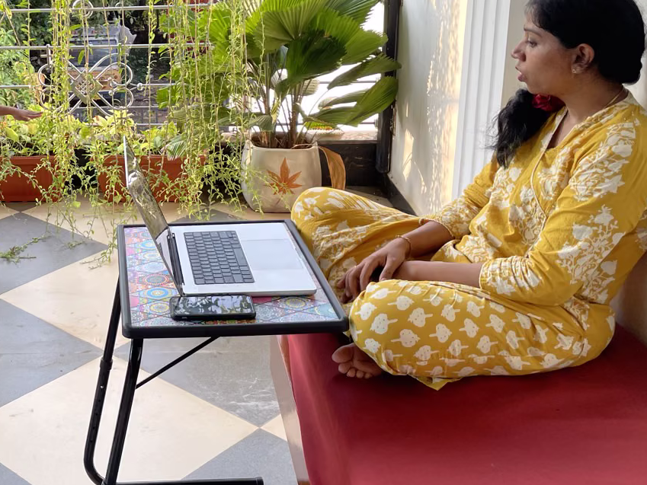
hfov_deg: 36.5
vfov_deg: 29.5
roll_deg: +2.7
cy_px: 164
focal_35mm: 49
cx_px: 64
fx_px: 916
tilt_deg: -15.3
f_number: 1.6
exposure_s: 1/275
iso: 32
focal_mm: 4.2
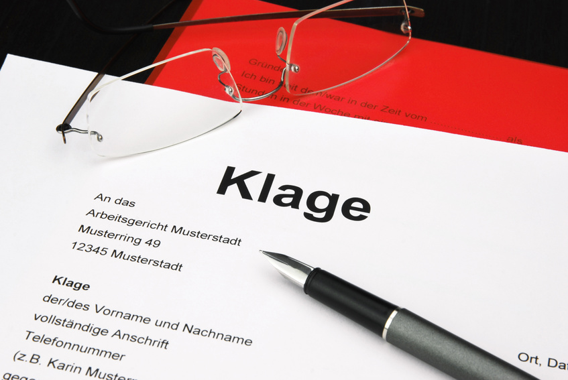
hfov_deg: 21.9
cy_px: 190
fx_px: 1469
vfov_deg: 14.7
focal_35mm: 93
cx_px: 284
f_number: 20
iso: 100
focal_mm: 62
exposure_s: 1/6
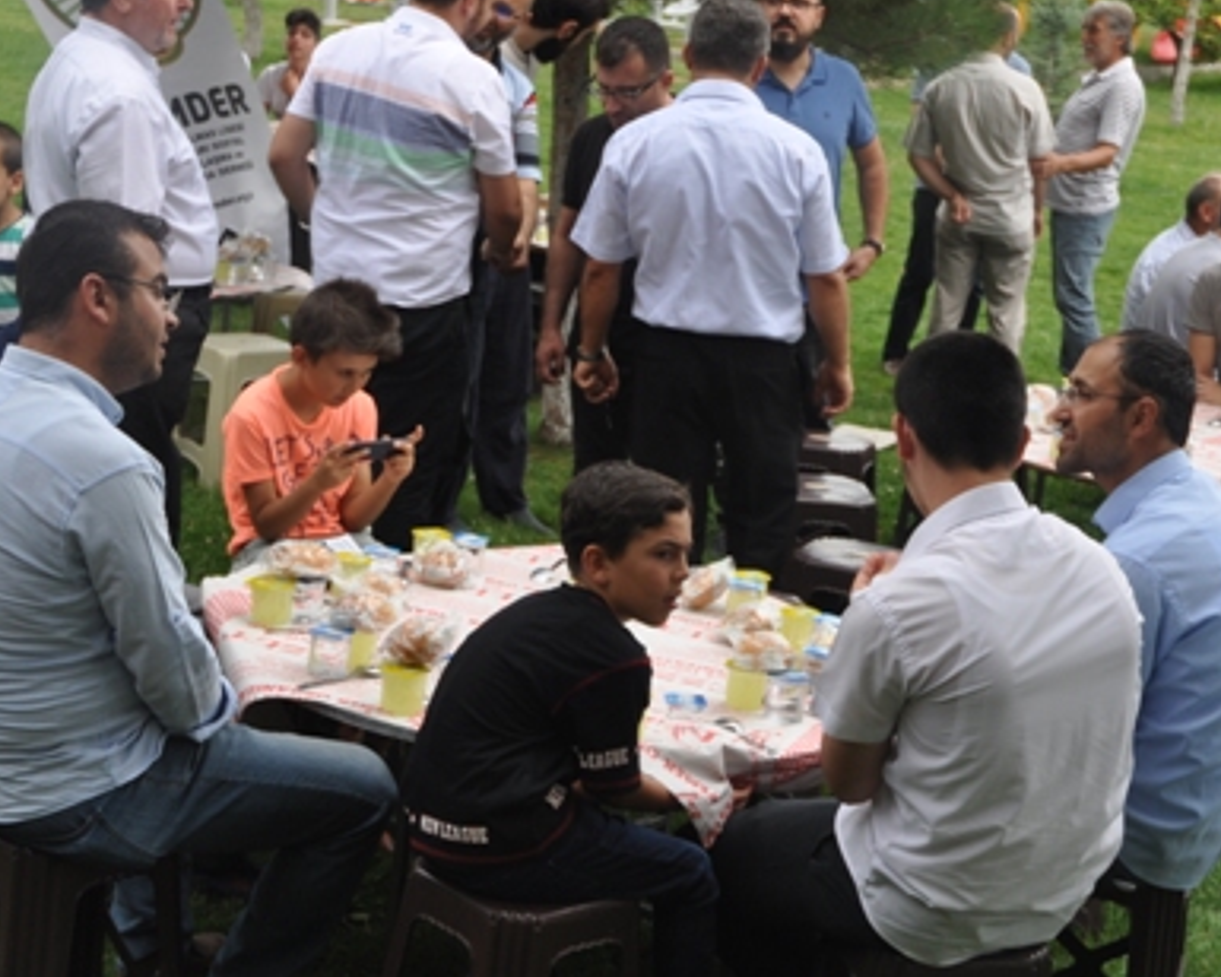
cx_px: 644
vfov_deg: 22.6
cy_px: 471
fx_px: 2449
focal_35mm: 68
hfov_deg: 28.0
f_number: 5.6
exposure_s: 1/125
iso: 280
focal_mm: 29
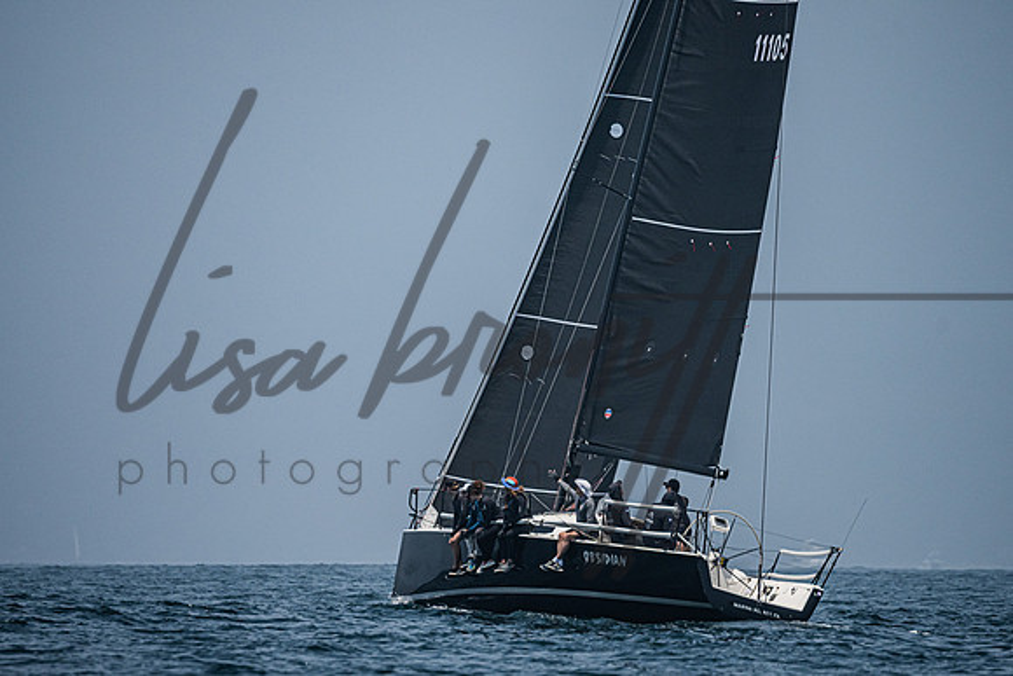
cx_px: 511
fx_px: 15104
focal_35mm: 537
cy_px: 360
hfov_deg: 3.8
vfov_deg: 2.6
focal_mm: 400
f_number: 5.6
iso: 400
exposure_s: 1/6400
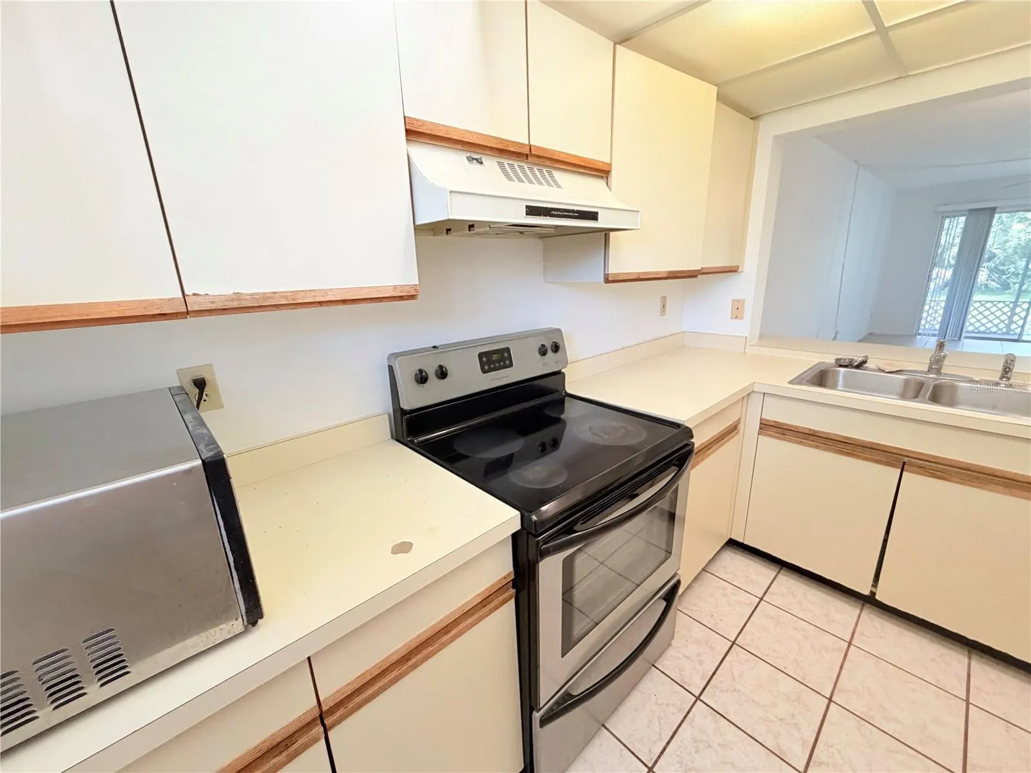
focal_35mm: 14
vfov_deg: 85.7
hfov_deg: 102.1
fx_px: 417
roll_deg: +2.3
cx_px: 516
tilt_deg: -15.2
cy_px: 386
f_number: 2.2
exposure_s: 1/120
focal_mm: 2.22
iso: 200
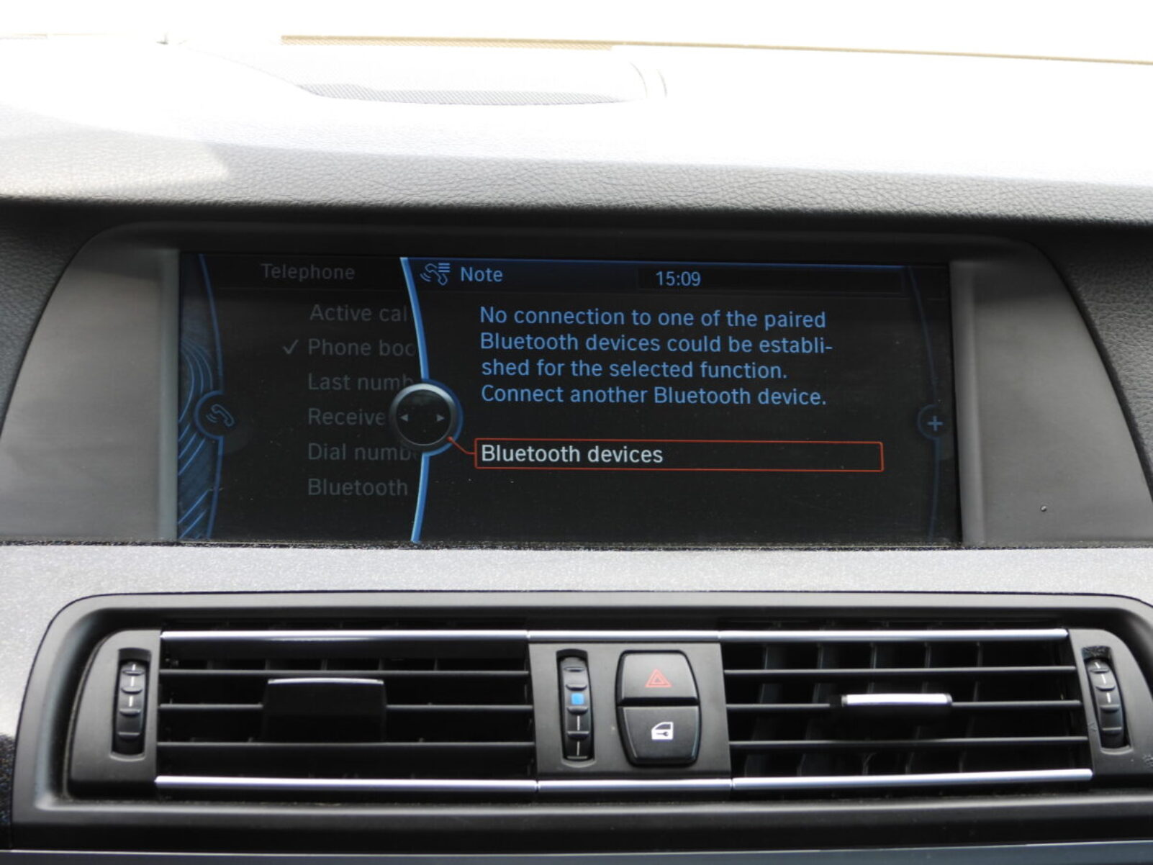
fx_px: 2832
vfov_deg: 17.4
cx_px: 576
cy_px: 432
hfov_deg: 23.0
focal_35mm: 85
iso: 125
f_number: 3.5
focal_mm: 15.3
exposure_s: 1/60
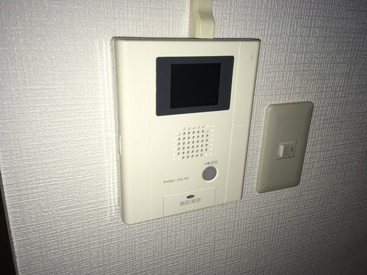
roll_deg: -1.9
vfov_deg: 48.2
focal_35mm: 29
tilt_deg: -21.5
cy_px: 138
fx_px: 307
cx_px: 184
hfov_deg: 61.7
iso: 25
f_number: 2.2
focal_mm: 4.15
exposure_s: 1/72
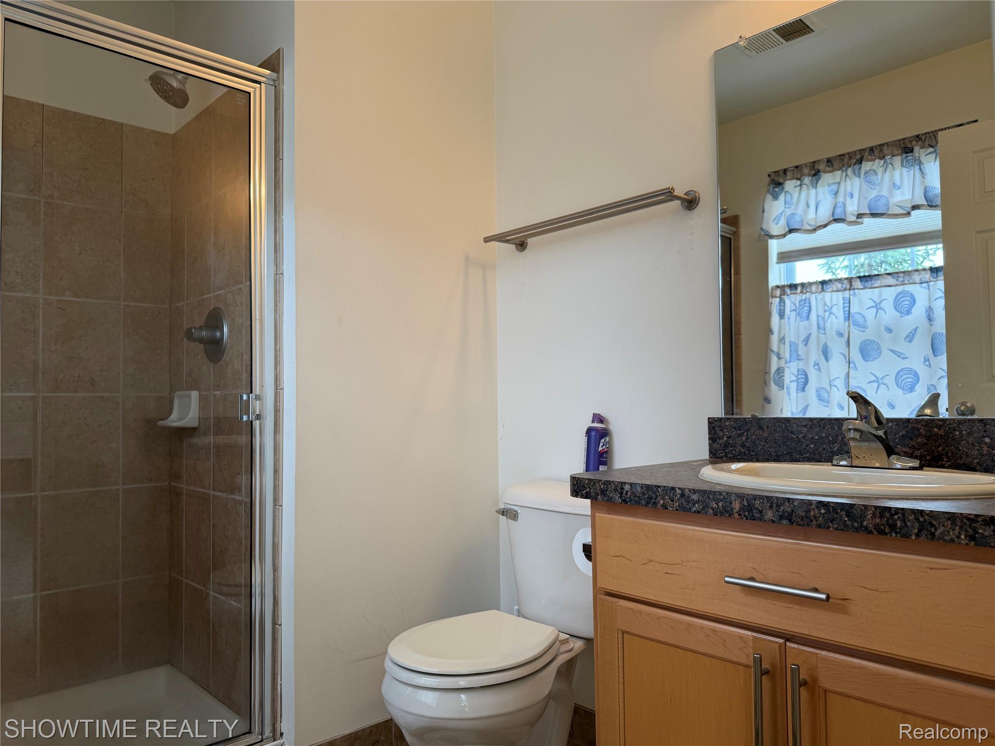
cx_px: 498
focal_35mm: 24
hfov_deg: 71.6
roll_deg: +0.3
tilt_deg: +2.2
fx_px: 690
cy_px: 373
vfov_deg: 56.8
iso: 64
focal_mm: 6.76
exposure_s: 1/130
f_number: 1.78
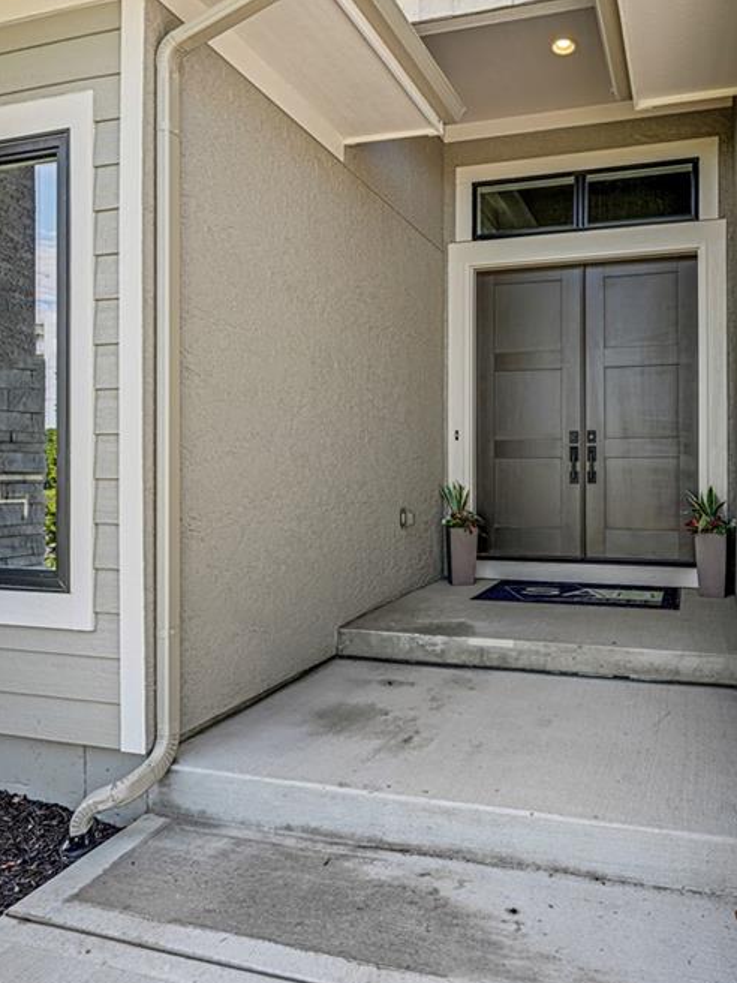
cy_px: 486
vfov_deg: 69.9
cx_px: 500
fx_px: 703
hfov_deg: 54.1
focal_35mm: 25
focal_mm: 16.5
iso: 100
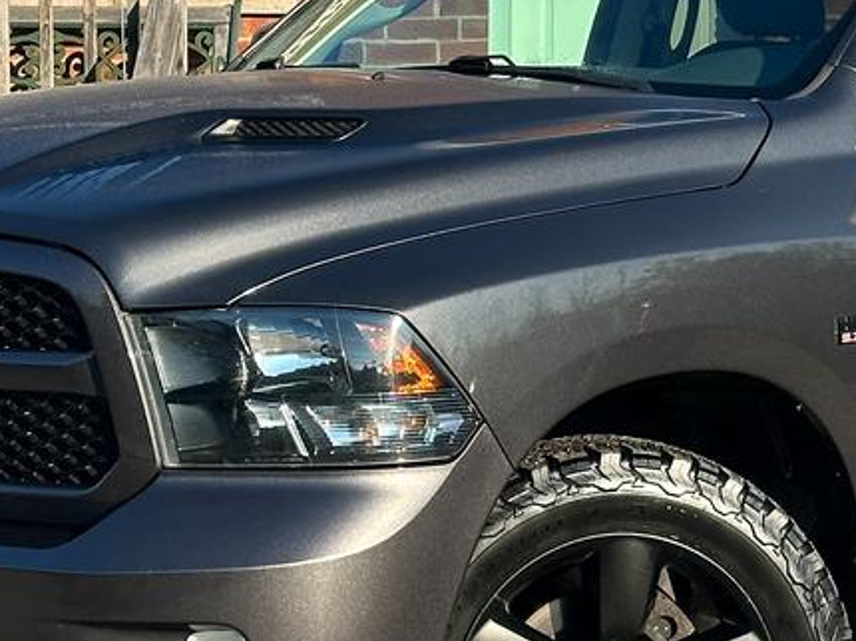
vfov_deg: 10.4
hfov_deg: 13.7
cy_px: 311
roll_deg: +0.4
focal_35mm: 143
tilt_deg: -3.2
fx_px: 3534
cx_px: 770
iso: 64
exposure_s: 1/2070
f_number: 1.78
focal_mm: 6.86
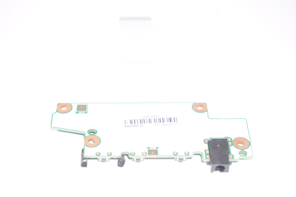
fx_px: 616
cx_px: 148
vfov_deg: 18.1
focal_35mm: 75
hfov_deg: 27.0
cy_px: 98
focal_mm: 50
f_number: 5.6
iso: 100
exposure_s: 1/60
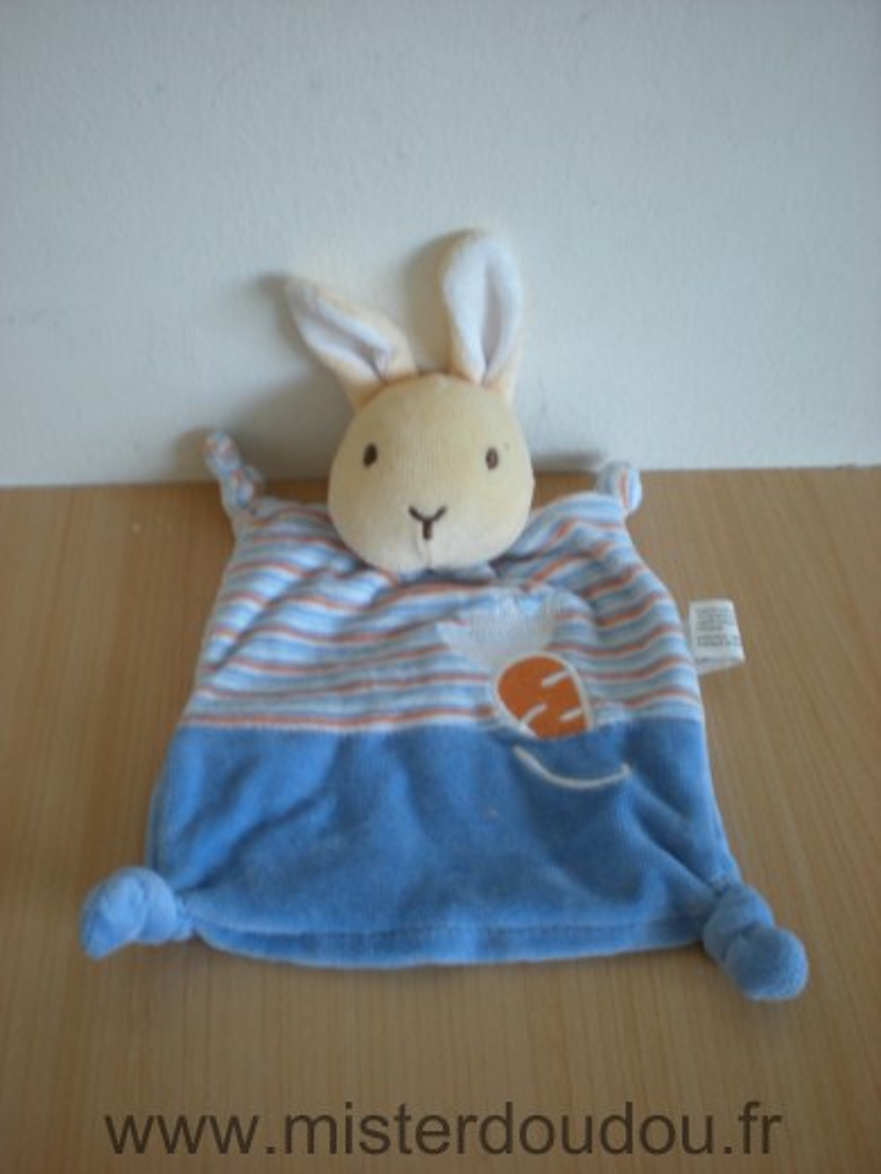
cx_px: 440
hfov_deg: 37.7
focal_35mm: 38
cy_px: 587
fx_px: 1290
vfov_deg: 49.0
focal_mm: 6.3
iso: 64
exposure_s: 1/11
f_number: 3.1
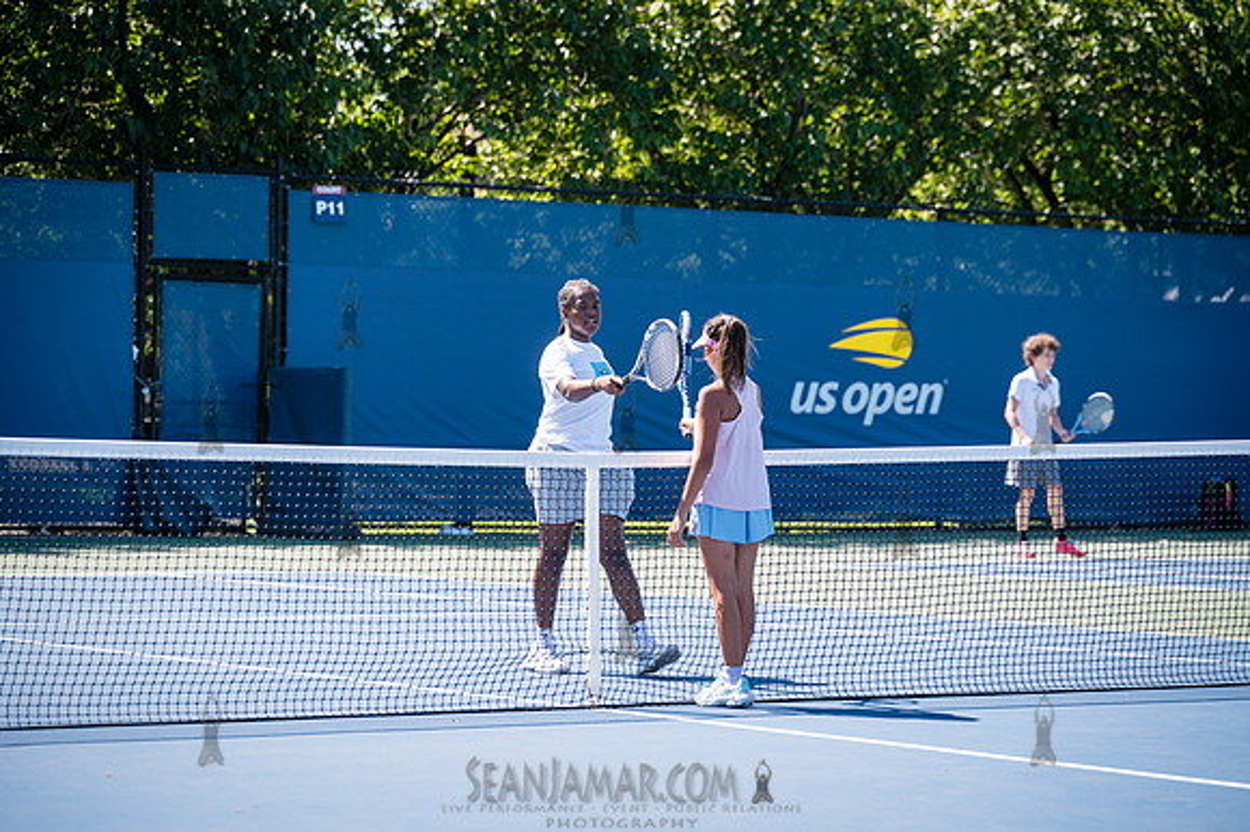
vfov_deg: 11.8
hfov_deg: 17.7
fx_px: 4025
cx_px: 625
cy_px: 416
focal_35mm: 116
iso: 100
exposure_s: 1/320
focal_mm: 116
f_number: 4
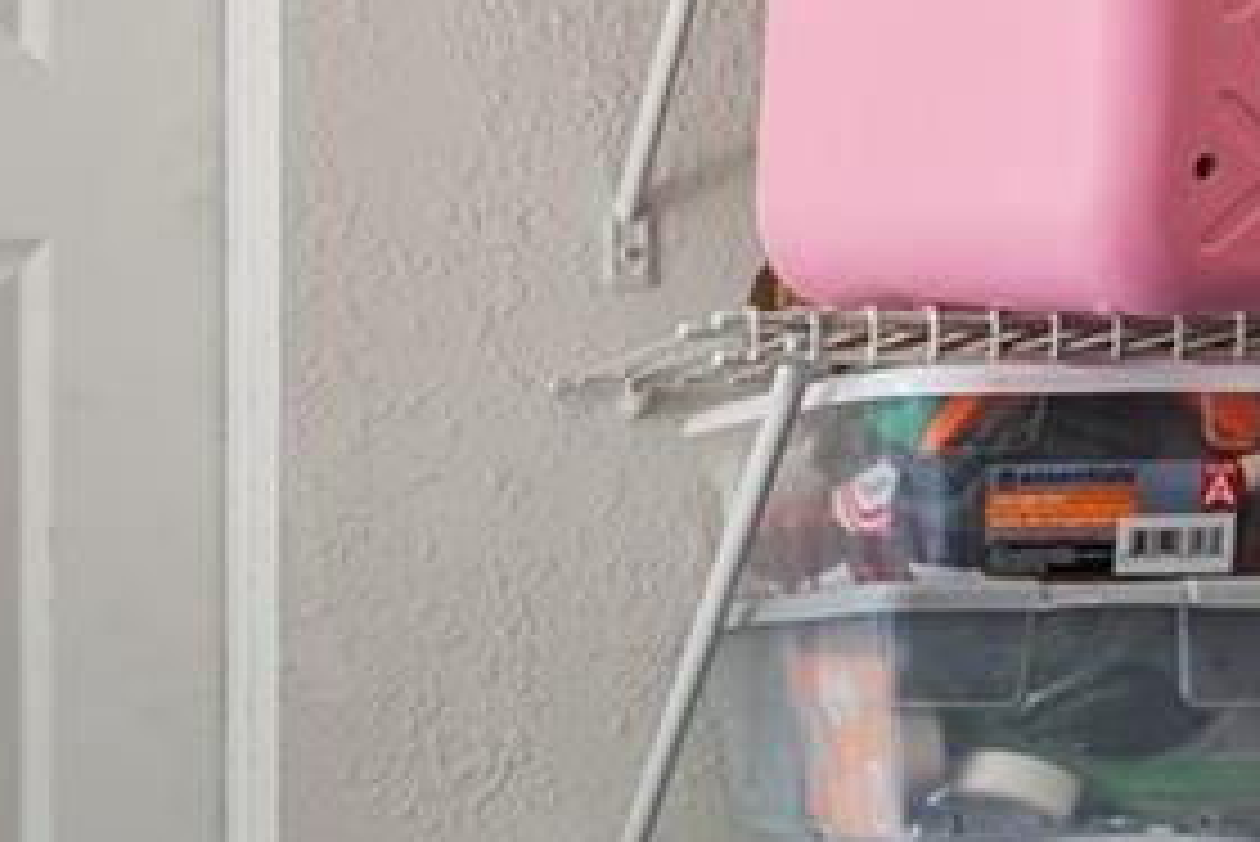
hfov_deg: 17.1
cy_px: 842
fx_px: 3397
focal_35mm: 97
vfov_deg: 13.9
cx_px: -1030
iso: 400
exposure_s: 1/4
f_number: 8
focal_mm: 17
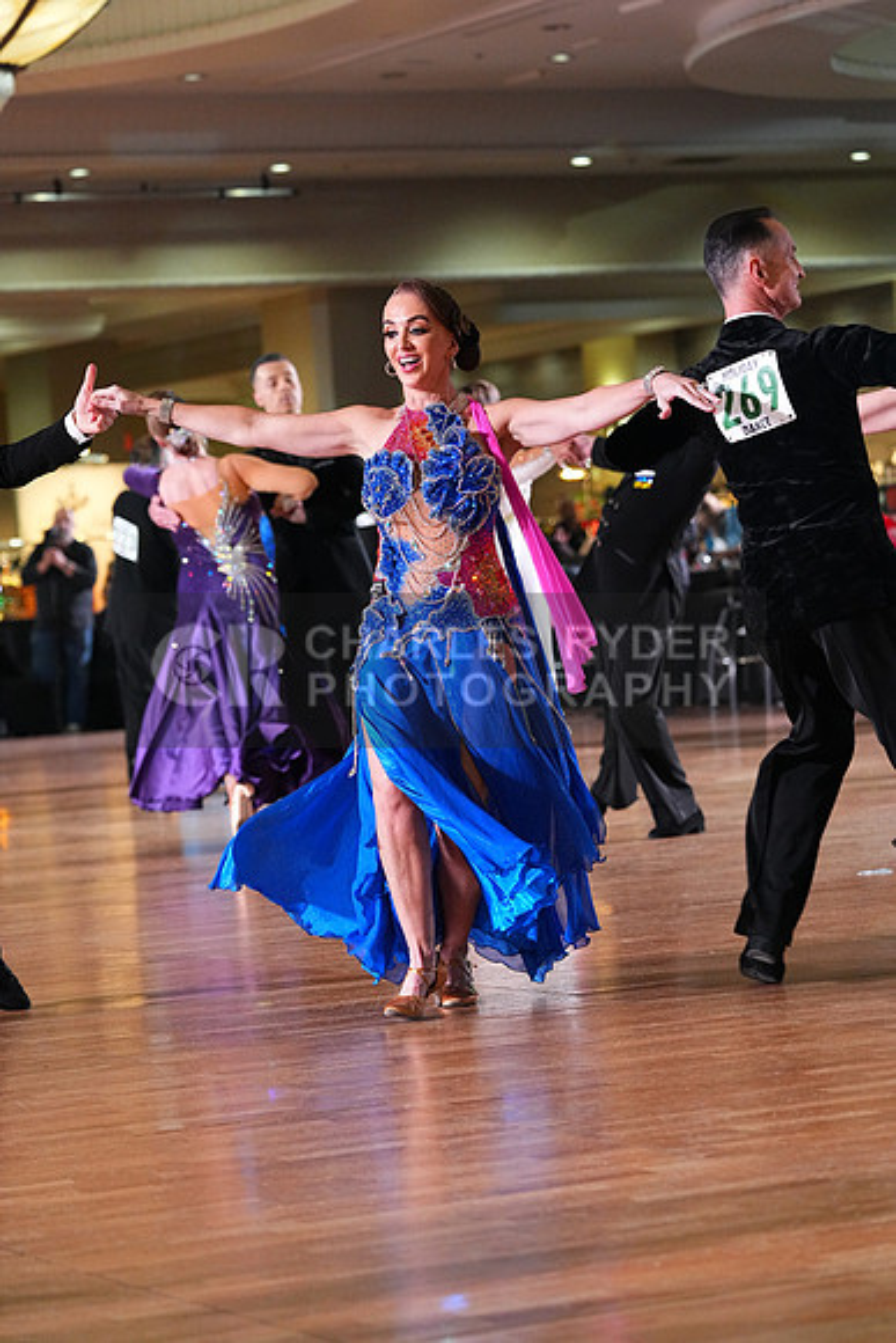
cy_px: 672
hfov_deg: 11.9
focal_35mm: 115
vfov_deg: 17.8
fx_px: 4290
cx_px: 448
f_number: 4.5
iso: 6400
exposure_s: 1/400
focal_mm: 115
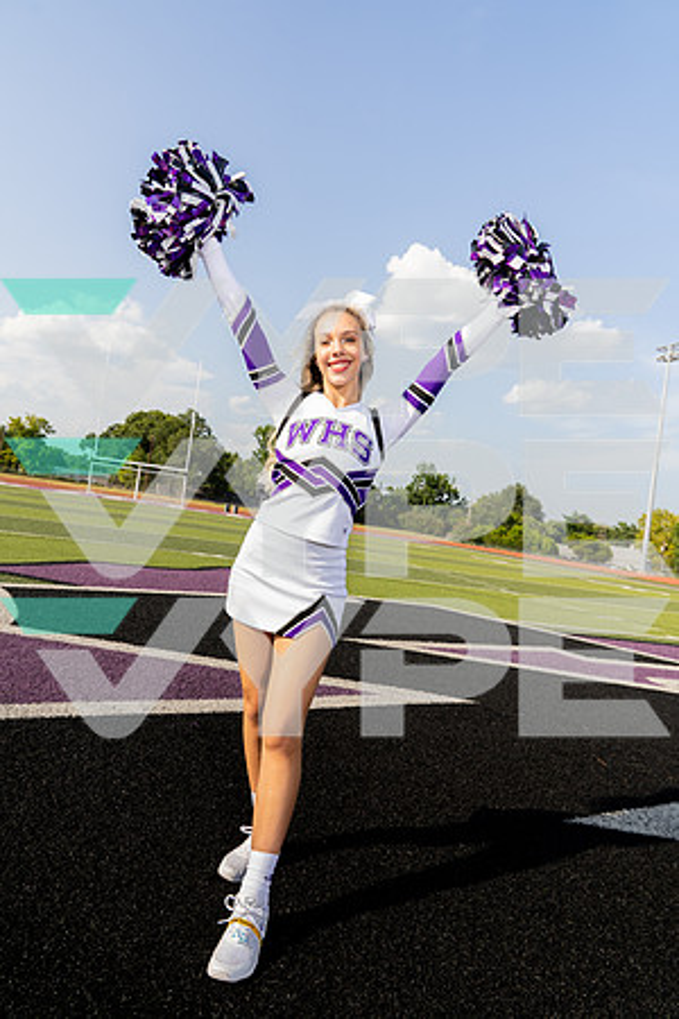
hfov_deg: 53.1
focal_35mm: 24
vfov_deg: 73.7
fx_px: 679
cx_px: 340
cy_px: 510
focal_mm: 24
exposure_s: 1/250
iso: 100
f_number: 6.3
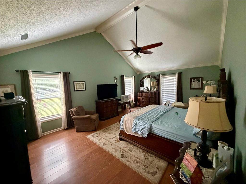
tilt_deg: -5.2
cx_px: 123
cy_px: 92
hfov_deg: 102.1
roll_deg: +2.5
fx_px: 99
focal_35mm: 14
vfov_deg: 85.7
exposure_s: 1/60
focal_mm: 2.22
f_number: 2.2
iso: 1250
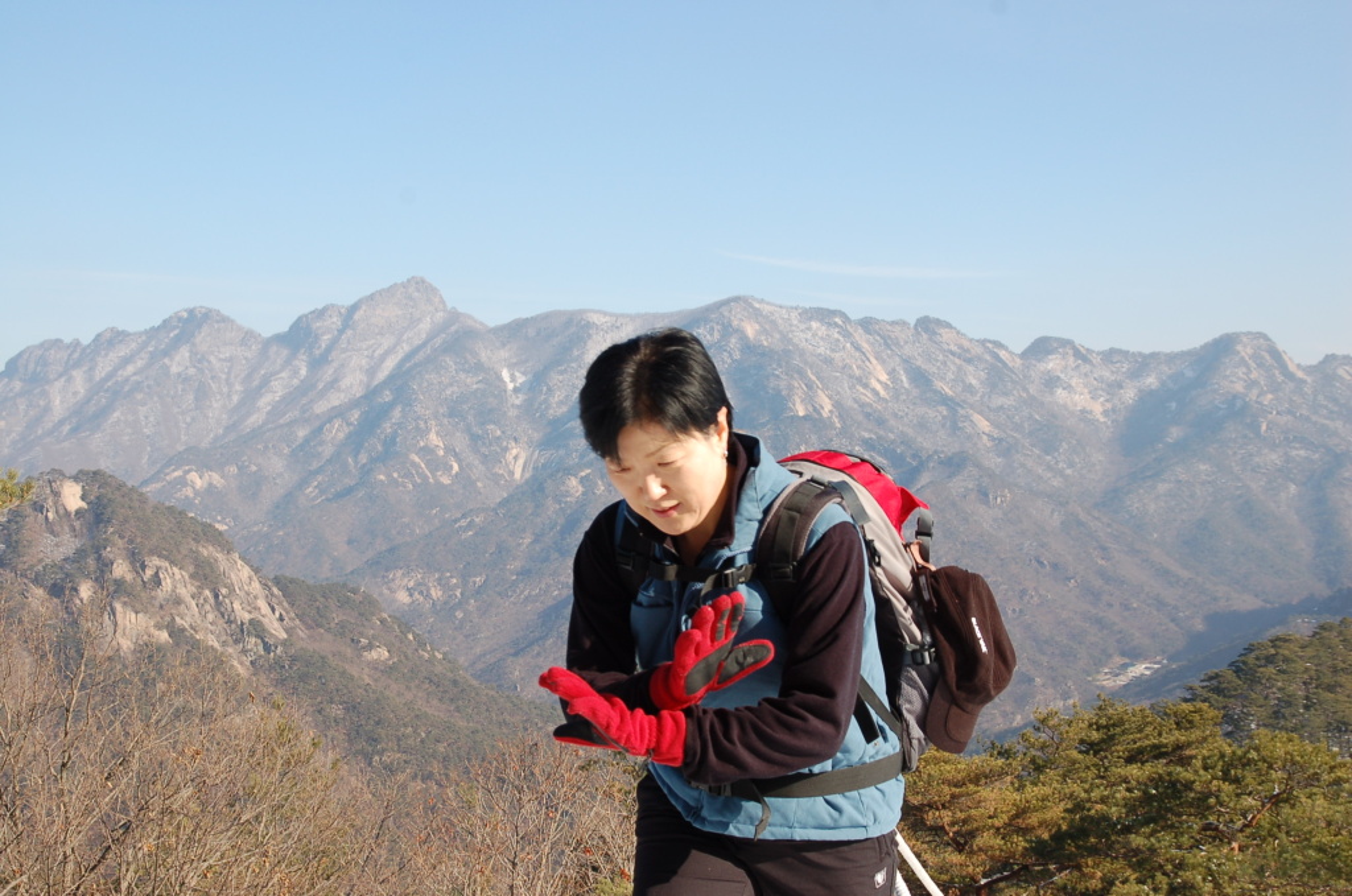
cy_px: 448
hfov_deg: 41.2
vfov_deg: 28.0
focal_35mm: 48
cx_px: 676
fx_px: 1800
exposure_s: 1/250
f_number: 8
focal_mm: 32
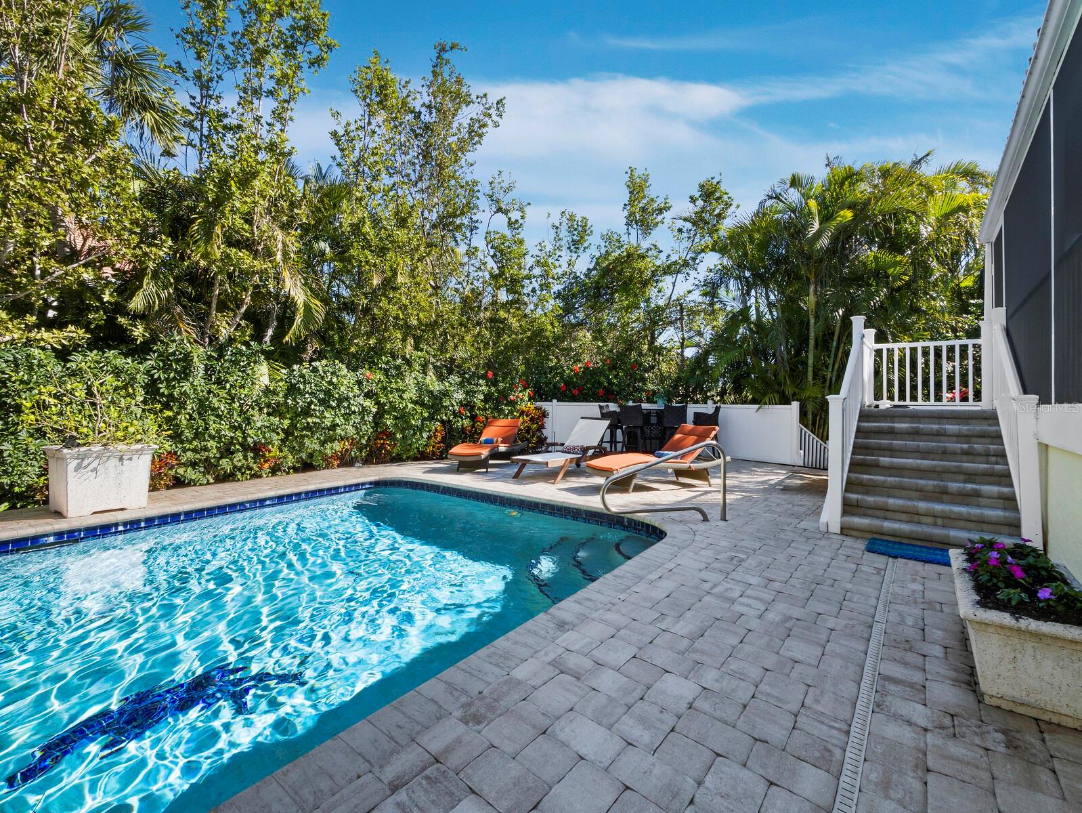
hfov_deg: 102.0
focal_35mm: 14
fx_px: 438
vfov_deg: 85.7
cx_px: 541
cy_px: 406
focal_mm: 7
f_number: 11
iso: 400
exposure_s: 1/100
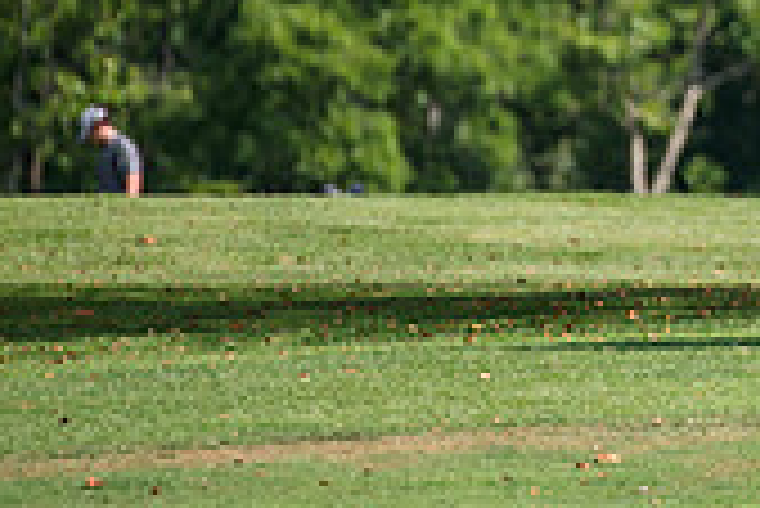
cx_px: 1111
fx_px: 14494
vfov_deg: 2.0
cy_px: -155
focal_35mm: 686
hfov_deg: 3.0
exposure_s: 1/400
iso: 80
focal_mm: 200
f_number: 4
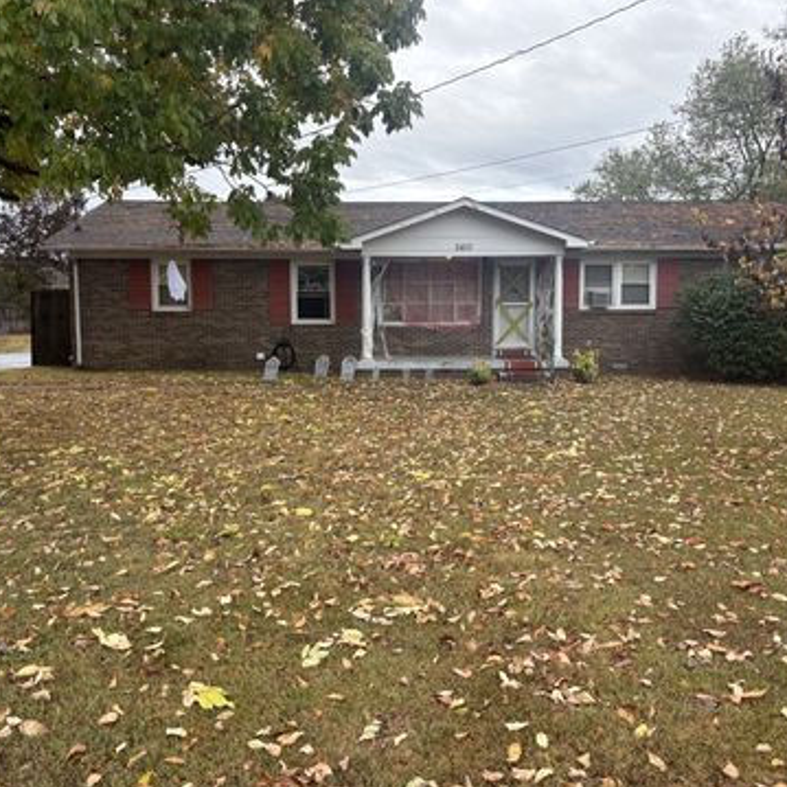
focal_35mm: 32
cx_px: 414
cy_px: 387
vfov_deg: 51.1
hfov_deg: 51.1
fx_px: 823
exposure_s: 1/810
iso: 64
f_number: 1.6
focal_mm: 5.96
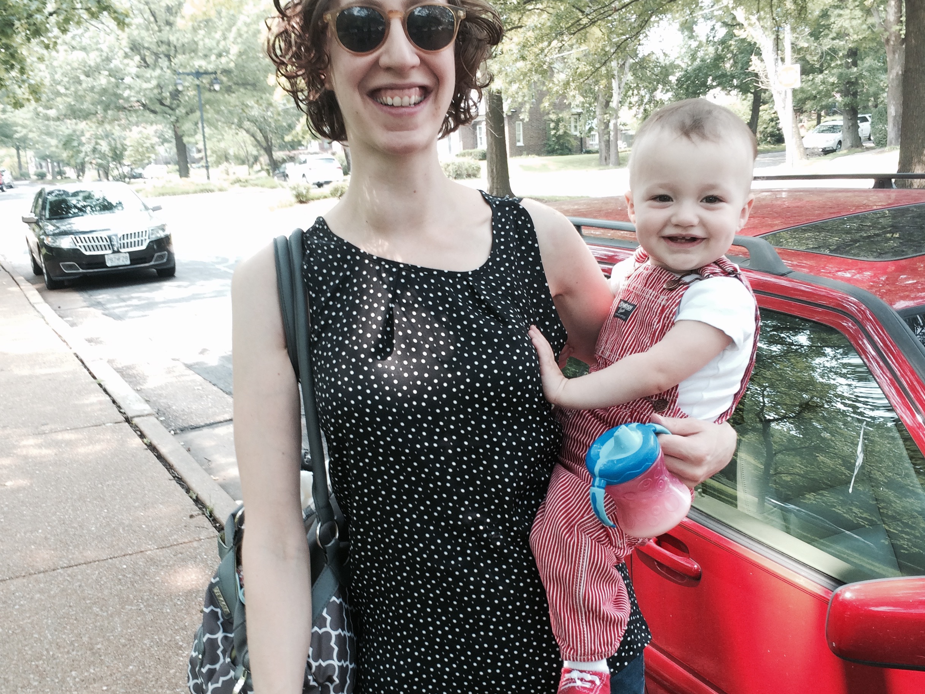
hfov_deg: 47.9
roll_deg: +4.7
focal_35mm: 39
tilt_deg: -13.1
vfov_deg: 36.7
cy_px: 419
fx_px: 1042
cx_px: 466
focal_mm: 4.15
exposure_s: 1/120
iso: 50
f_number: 2.2
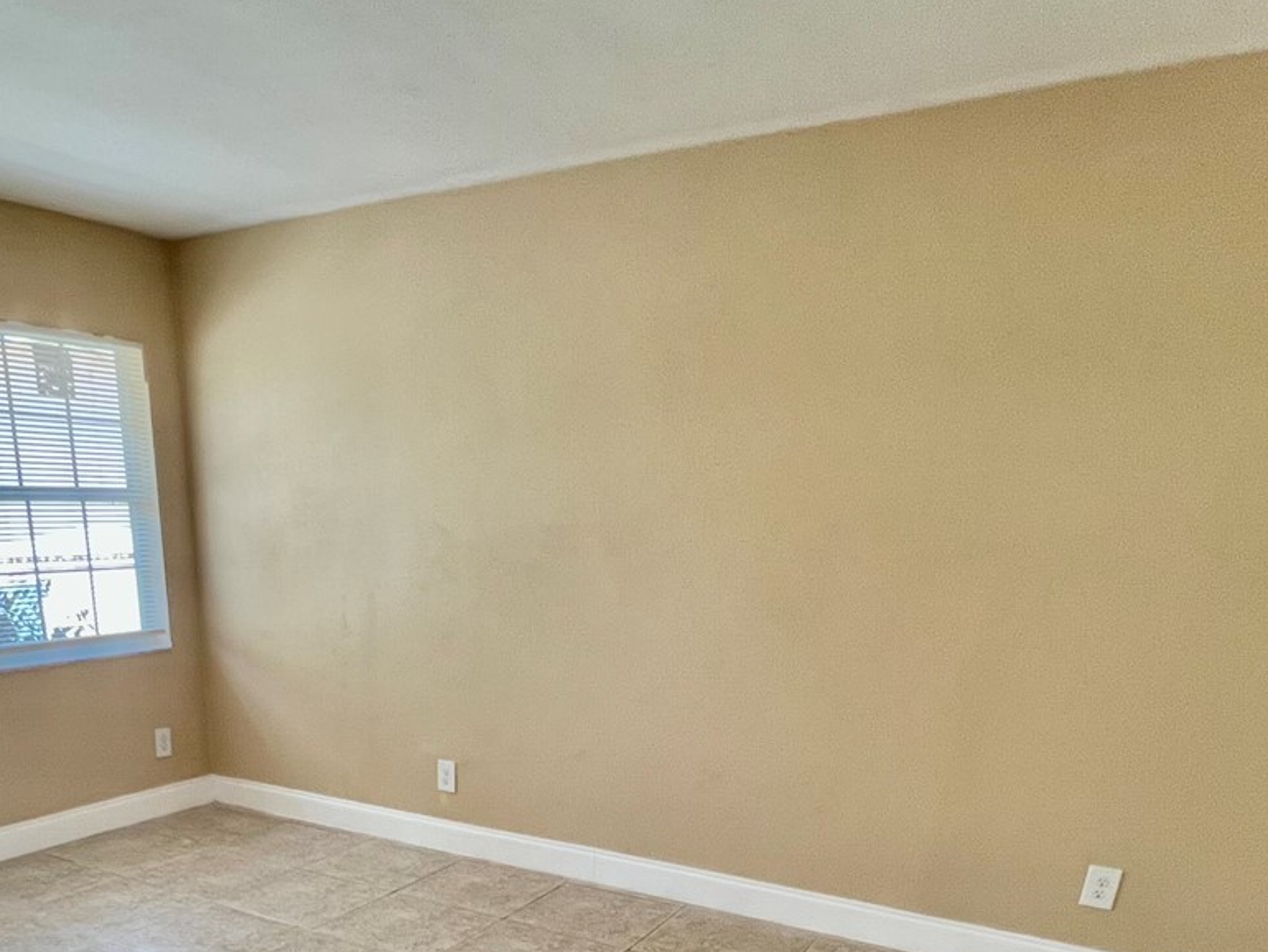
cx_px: 431
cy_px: 957
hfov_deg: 63.8
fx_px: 989
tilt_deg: -24.1
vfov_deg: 43.8
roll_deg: +0.2
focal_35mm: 27
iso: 160
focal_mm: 1.57
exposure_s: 1/120
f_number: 1.8
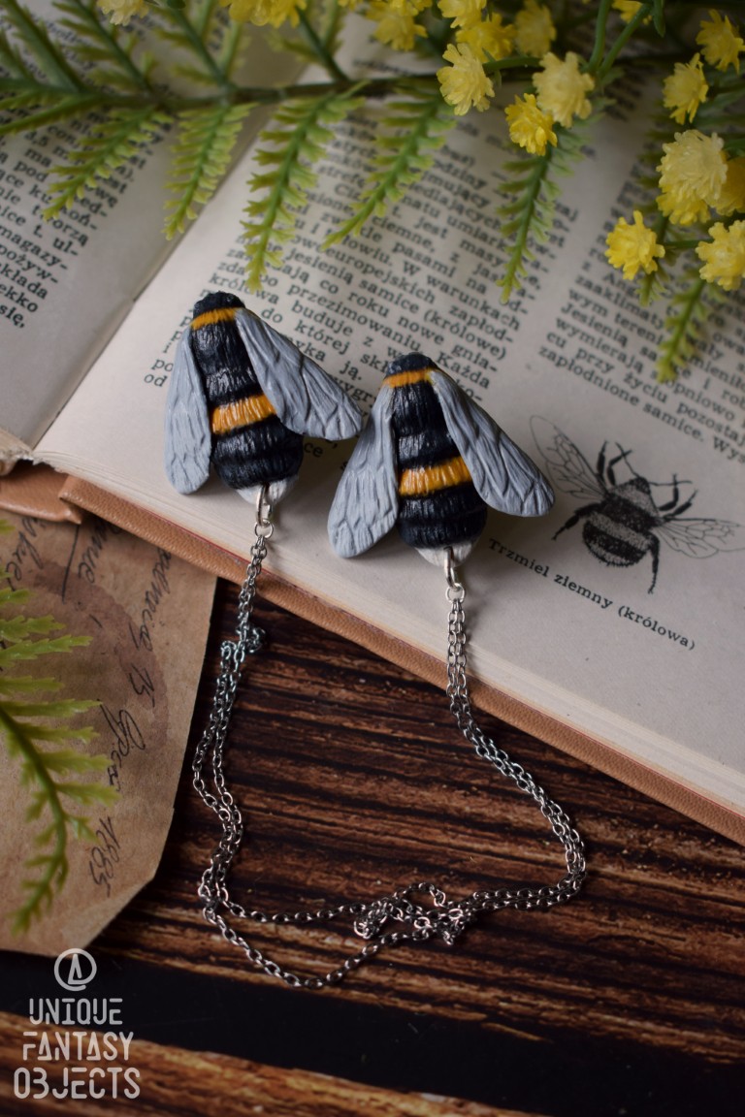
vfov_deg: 31.9
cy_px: 558
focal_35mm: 63
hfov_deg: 21.6
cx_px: 372
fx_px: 1955
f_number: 5
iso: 400
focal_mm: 42
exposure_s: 1/100
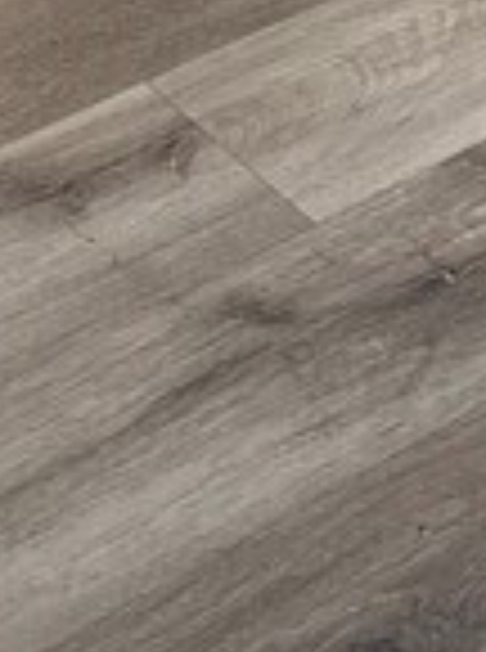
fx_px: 3197
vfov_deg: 9.2
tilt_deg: -11.2
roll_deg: -2.1
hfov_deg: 8.6
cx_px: -86
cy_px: -1353
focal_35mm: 170
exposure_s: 1/120
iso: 200
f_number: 1.78
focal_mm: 6.86
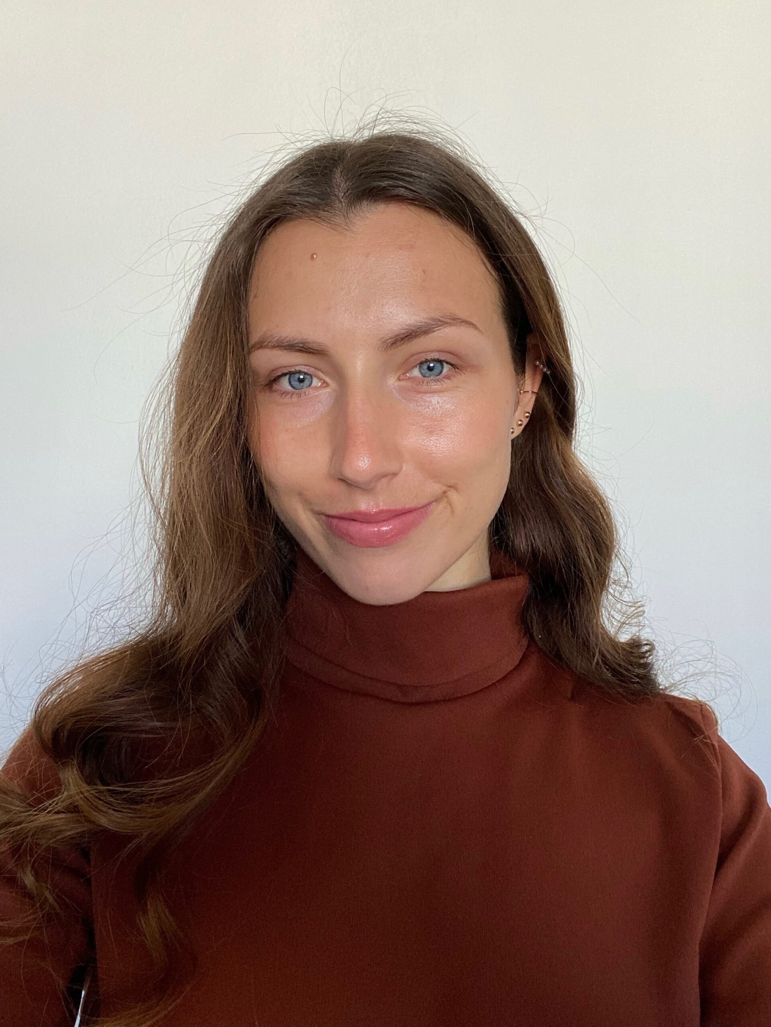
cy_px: 514
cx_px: 386
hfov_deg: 46.8
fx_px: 891
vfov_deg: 60.0
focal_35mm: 30
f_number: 2.2
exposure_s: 1/94
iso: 100
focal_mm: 2.71
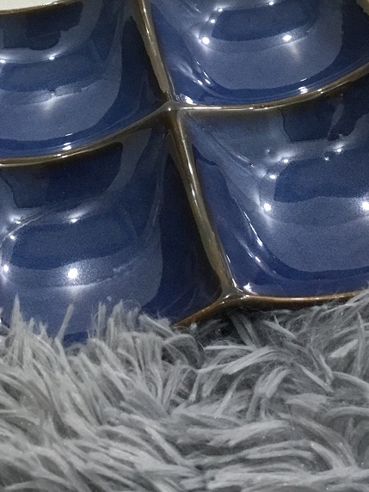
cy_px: 107
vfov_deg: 29.2
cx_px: 154
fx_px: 924
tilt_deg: -15.9
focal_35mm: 65
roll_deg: -1.0
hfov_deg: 22.6
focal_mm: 3.3
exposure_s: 1/30
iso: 160
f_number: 2.4
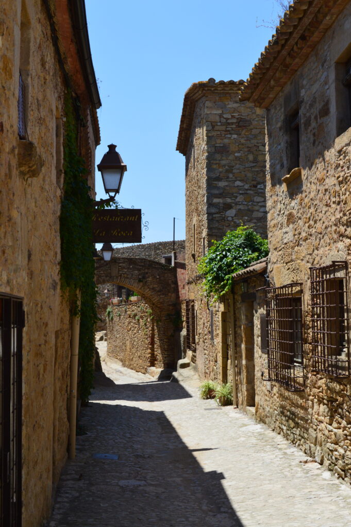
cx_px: 176
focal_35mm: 51
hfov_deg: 26.4
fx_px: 747
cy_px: 264
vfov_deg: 38.9
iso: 400
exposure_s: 1/400
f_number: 11
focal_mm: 34
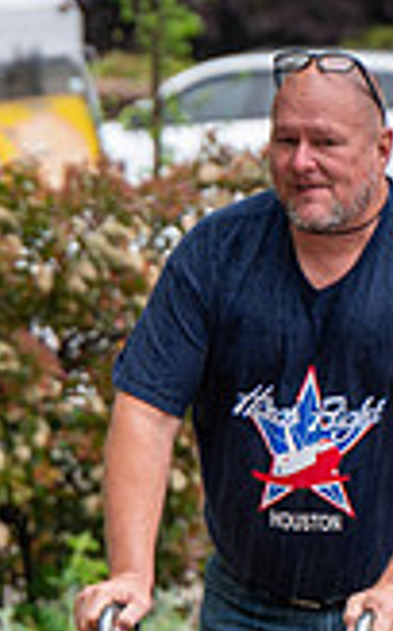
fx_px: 10559
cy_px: 727
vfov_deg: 3.4
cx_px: -123
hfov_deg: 2.1
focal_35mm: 614
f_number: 6.3
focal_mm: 170
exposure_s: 1/80
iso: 320
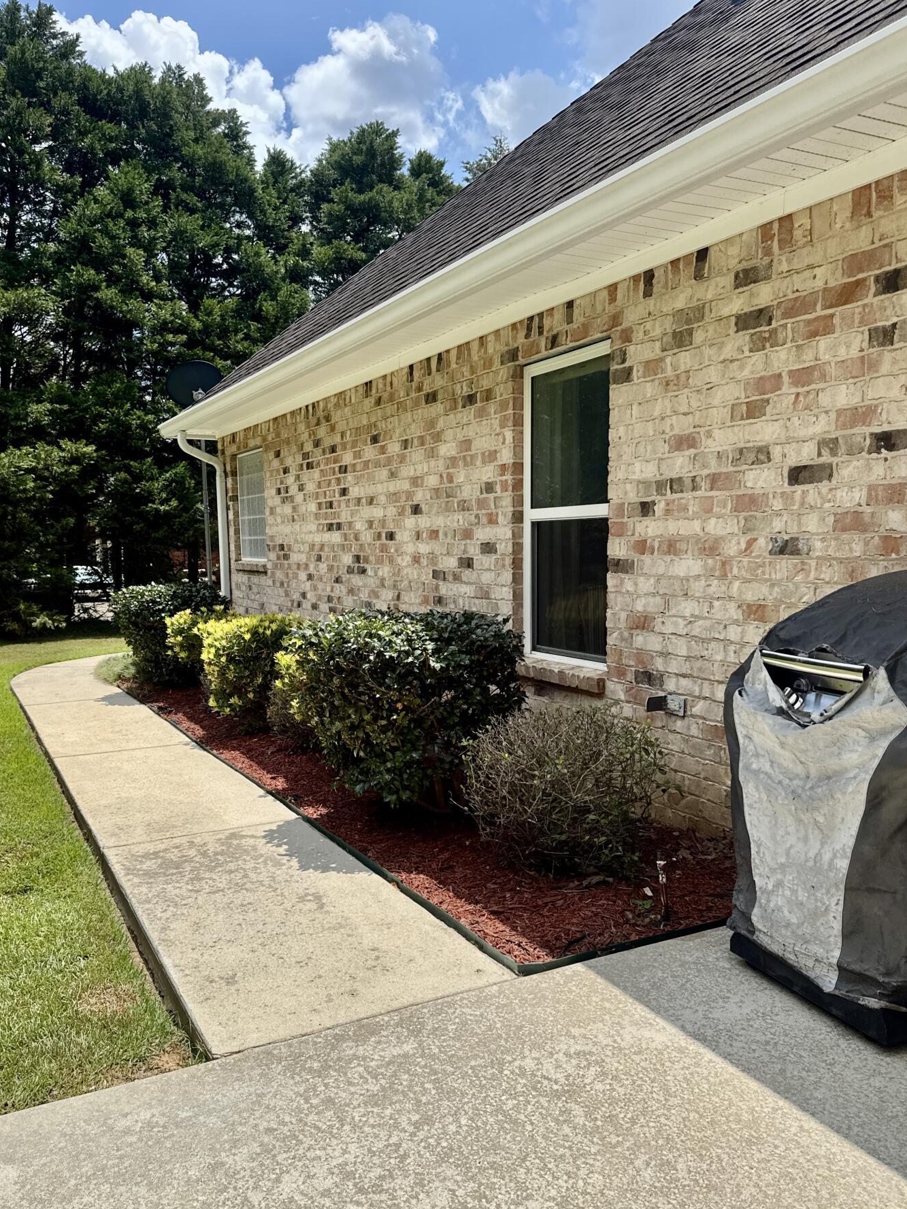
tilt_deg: -6.1
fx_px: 943
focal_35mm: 27
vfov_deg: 65.2
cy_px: 654
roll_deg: +0.7
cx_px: 414
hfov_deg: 51.3
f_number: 1.78
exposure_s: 1/6410
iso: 80
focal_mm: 6.76
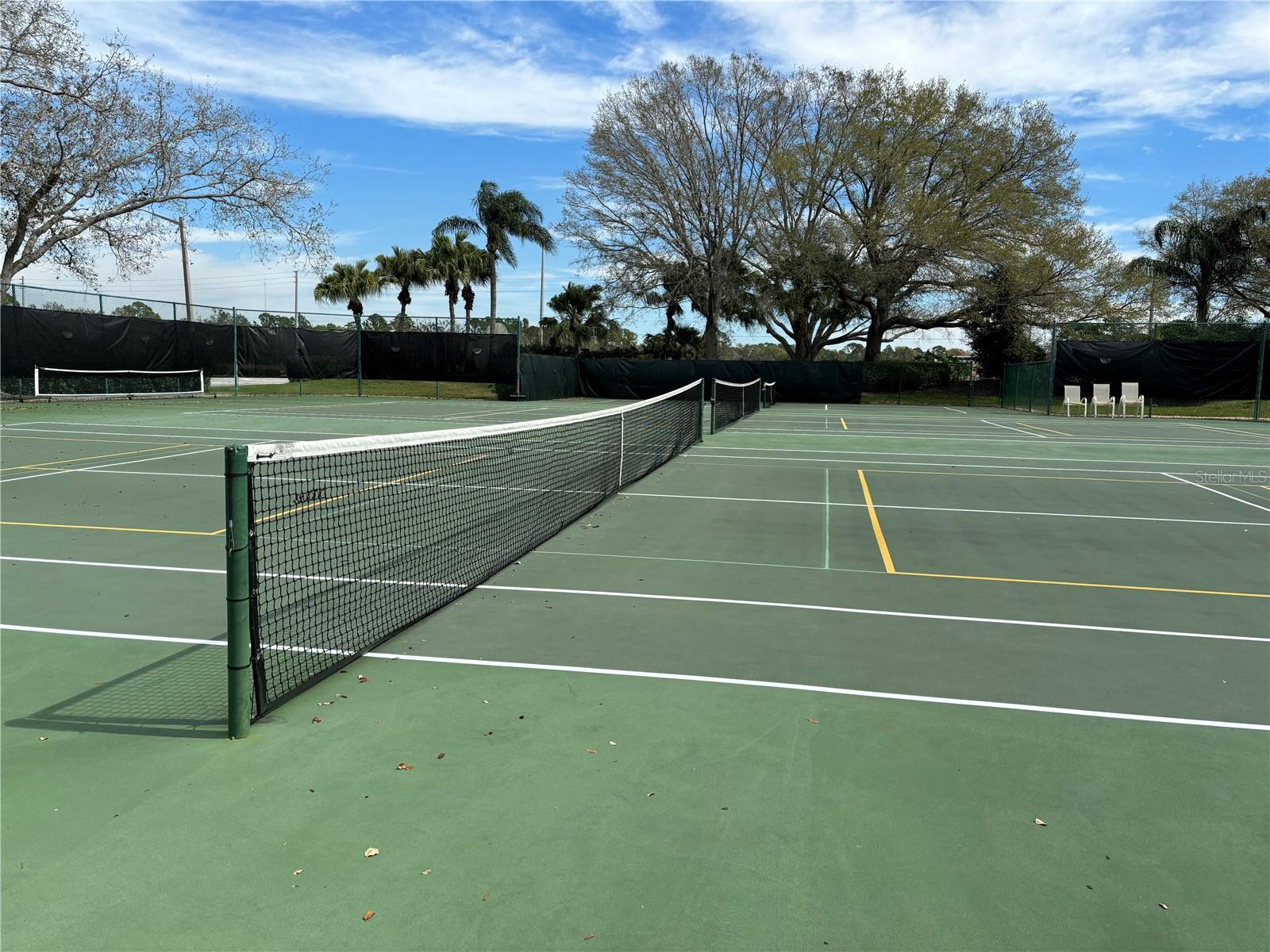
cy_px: 476
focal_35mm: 26
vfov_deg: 53.1
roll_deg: -1.1
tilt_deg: -5.4
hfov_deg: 67.3
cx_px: 635
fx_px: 954
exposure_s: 1/3650
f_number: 1.6
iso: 50
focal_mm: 5.96
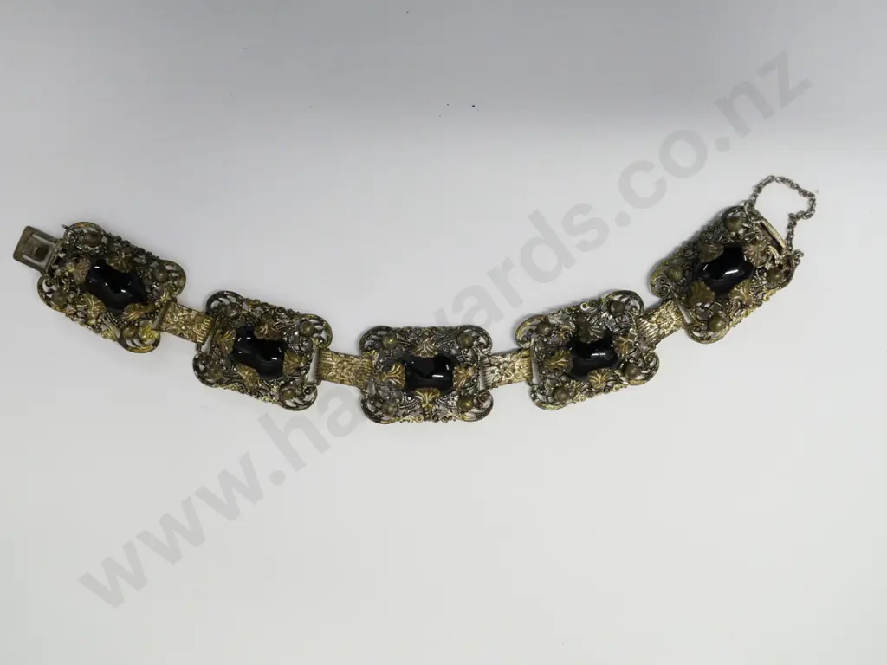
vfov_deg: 29.1
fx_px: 1281
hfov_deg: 38.2
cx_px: 444
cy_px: 332
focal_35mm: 50
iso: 3200
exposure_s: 1/125
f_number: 5.6
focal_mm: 25
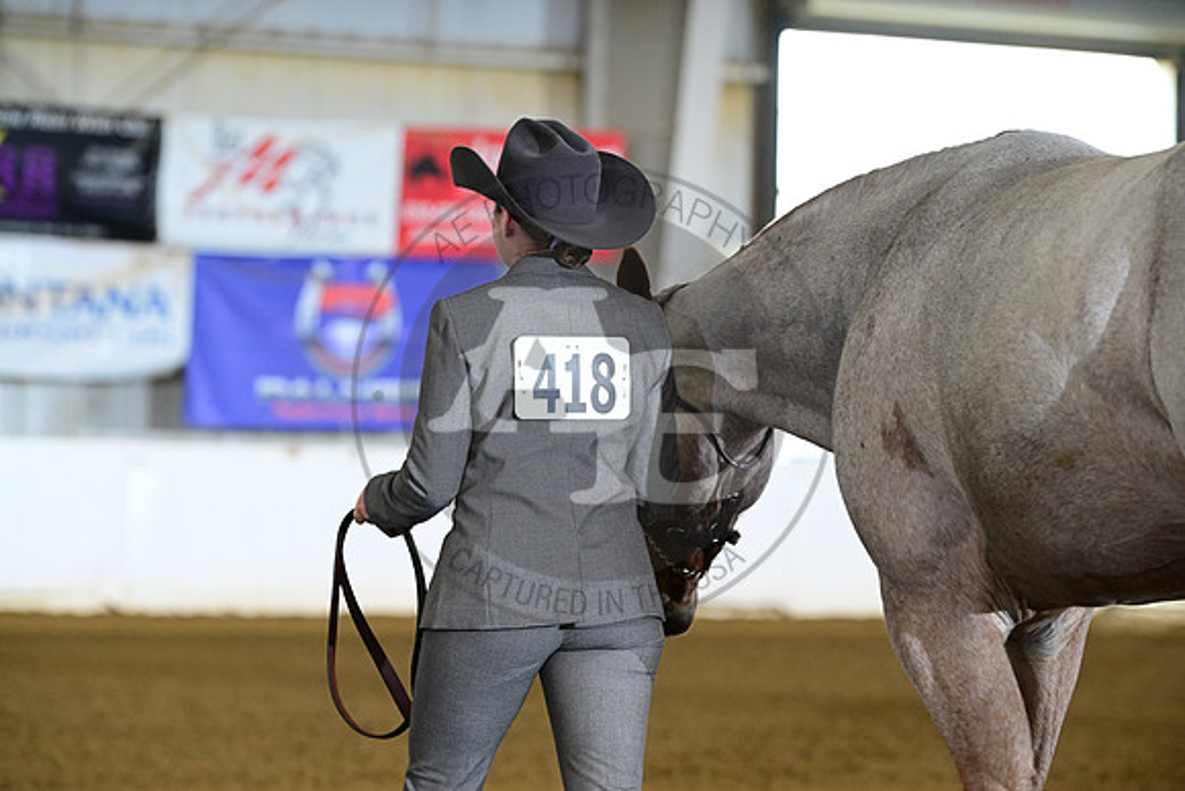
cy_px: 396
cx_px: 592
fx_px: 5268
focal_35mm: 160
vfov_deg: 8.6
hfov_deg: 12.8
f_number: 4.5
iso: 3200
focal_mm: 160
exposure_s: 1/200
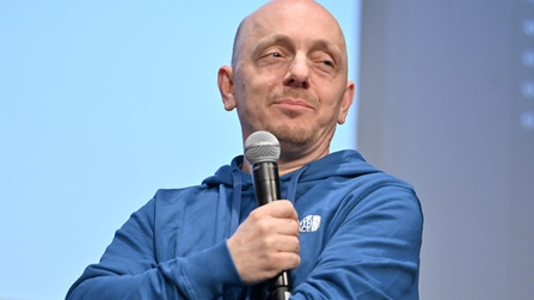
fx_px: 2986
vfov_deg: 5.7
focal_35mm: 211
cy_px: 152
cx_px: 266
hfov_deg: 10.2
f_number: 2.8
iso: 1600
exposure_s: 1/250
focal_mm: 200
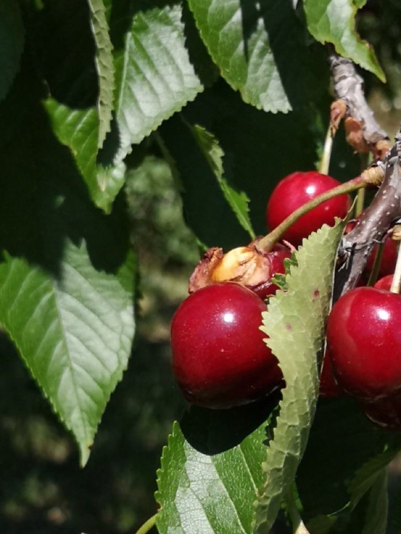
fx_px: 1390
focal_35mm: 90
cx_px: 256
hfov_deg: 16.4
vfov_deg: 21.7
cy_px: 370
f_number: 1.8
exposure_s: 1/2364
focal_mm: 3.95
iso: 50
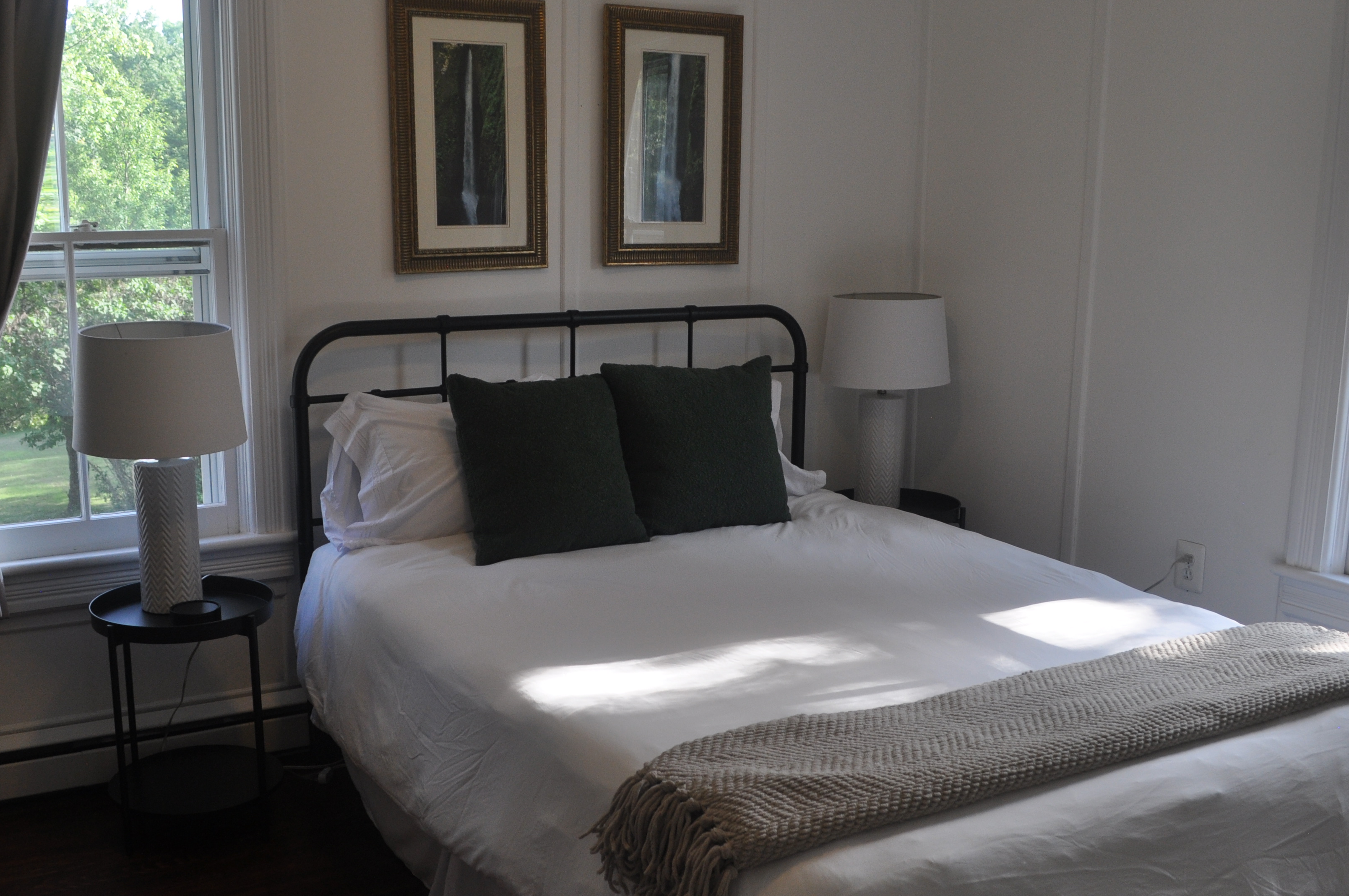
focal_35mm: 36
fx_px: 1347
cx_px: 627
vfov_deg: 36.8
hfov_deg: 53.1
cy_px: 462
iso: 400
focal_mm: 18
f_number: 5.6
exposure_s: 1/125
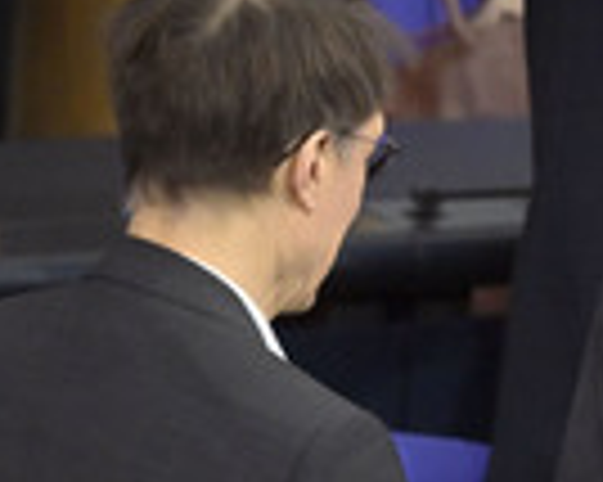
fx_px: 21382
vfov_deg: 1.3
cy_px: 482
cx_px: 538
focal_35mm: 1199
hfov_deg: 1.6
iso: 10000
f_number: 5.6
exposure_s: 1/320
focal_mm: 380
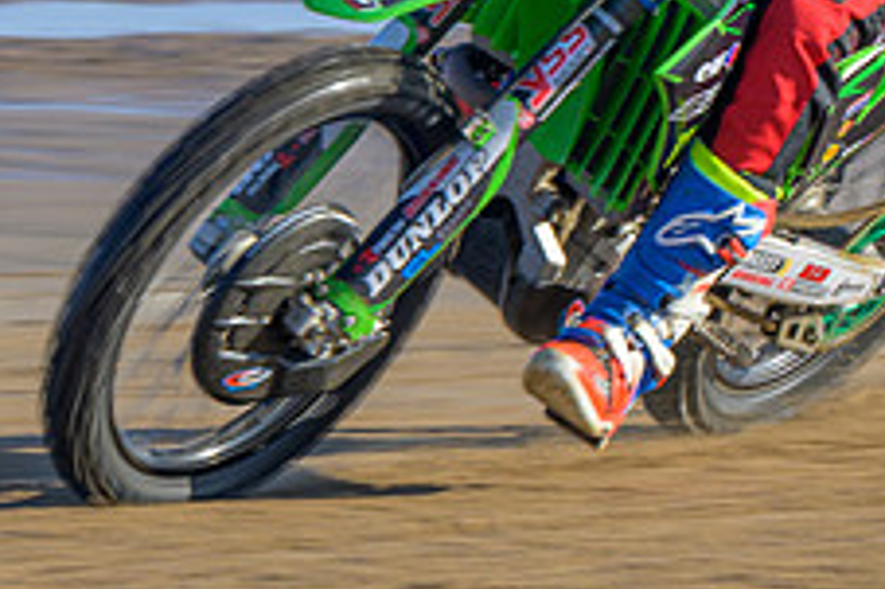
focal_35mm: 449
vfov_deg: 3.1
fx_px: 11030
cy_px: -109
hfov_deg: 4.6
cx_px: 601
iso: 90
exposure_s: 1/200
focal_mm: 97
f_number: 8
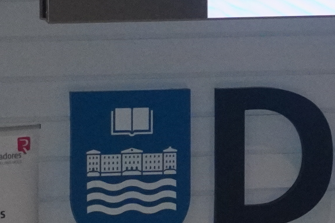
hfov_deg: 5.1
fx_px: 3647
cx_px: 737
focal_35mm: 392
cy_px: 345
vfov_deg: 3.5
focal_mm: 50
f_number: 5.6
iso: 3200
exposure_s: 1/160
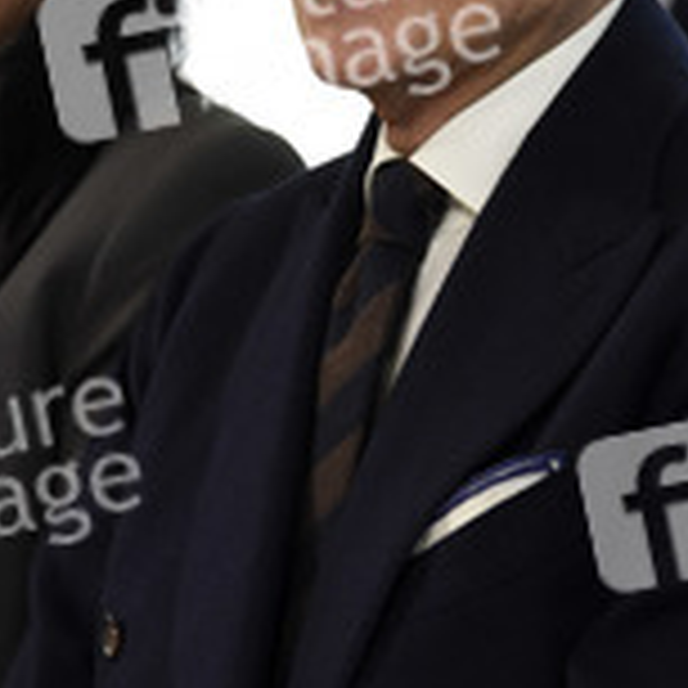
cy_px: 261
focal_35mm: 266
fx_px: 5981
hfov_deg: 6.6
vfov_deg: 6.6
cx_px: 400
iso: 4000
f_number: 5.6
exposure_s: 1/160
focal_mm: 120
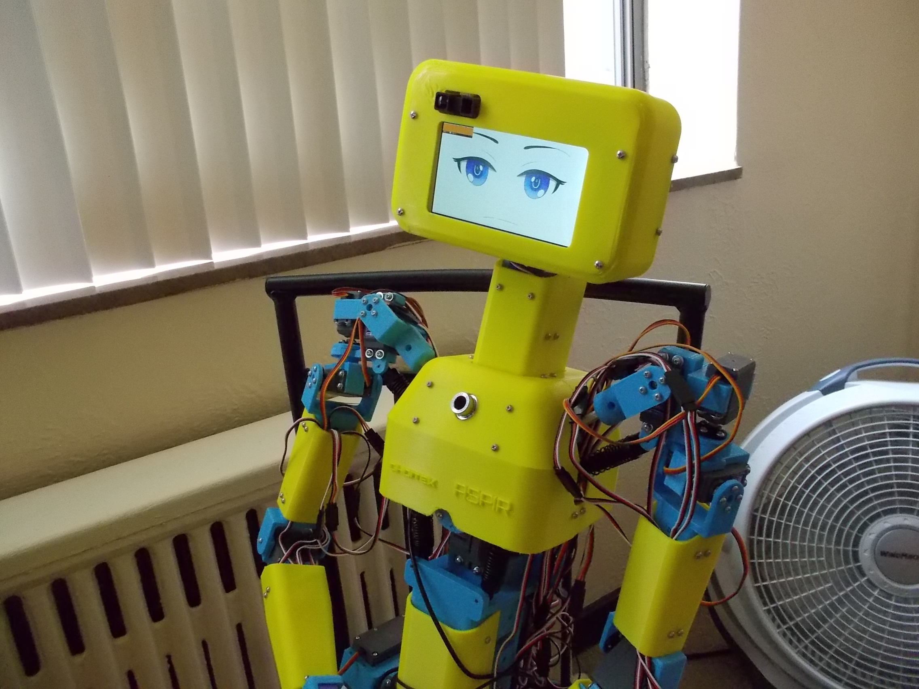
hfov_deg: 61.7
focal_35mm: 29
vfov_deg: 48.2
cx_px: 460
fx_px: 770
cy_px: 344
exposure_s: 1/20
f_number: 3.3
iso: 400
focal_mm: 4.1
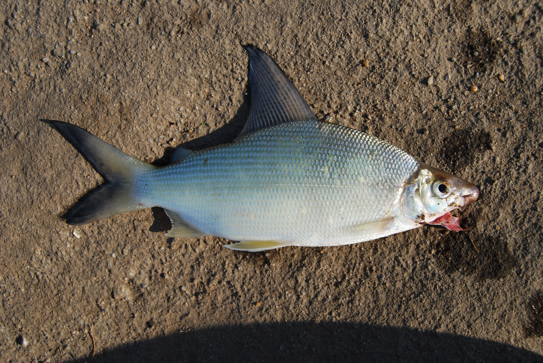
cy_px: 182
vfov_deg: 38.5
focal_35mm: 34
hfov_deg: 55.0
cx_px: 272
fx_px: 521
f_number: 8
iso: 100
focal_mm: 23
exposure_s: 1/250
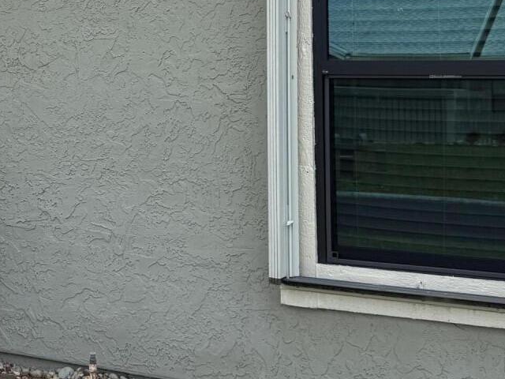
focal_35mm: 75
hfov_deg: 24.8
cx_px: -1
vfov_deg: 19.1
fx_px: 1094
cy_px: -1
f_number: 1.78
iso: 80
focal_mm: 6.76
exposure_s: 1/4049
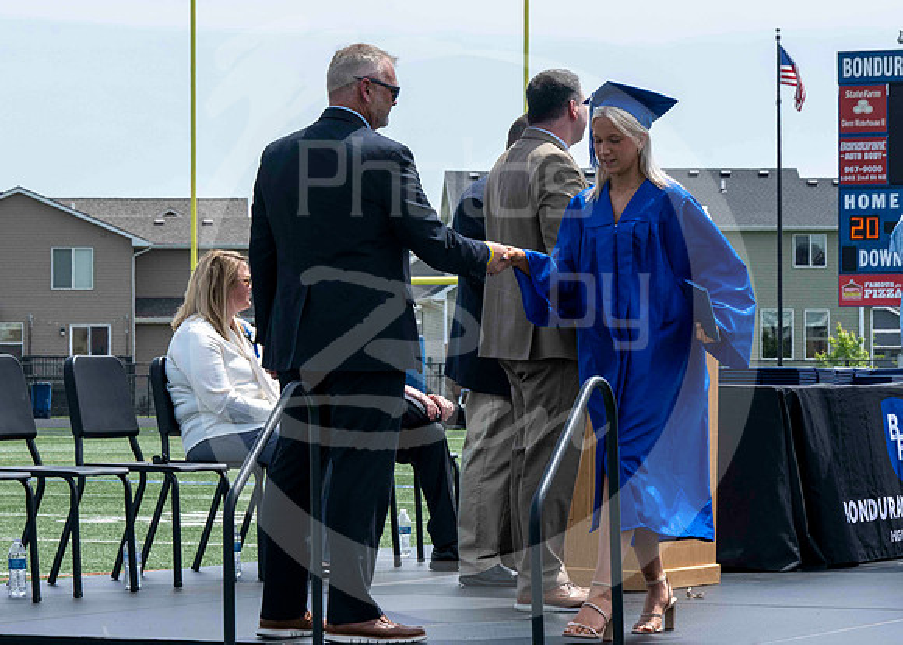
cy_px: 236
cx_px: 420
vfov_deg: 9.5
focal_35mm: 152
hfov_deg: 13.2
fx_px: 3895
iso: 200
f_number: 13
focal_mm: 91
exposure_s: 1/250
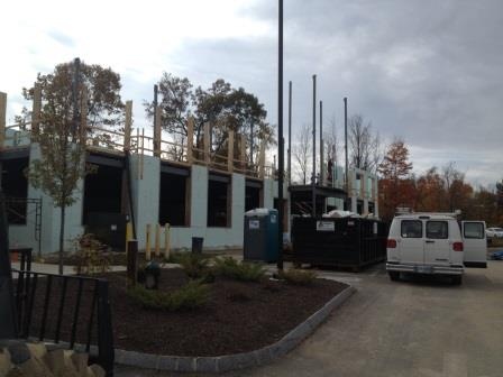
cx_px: 252
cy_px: 188
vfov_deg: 40.7
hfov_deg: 52.6
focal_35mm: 35
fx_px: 509
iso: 50
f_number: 2.4
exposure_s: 1/1577
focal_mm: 4.28
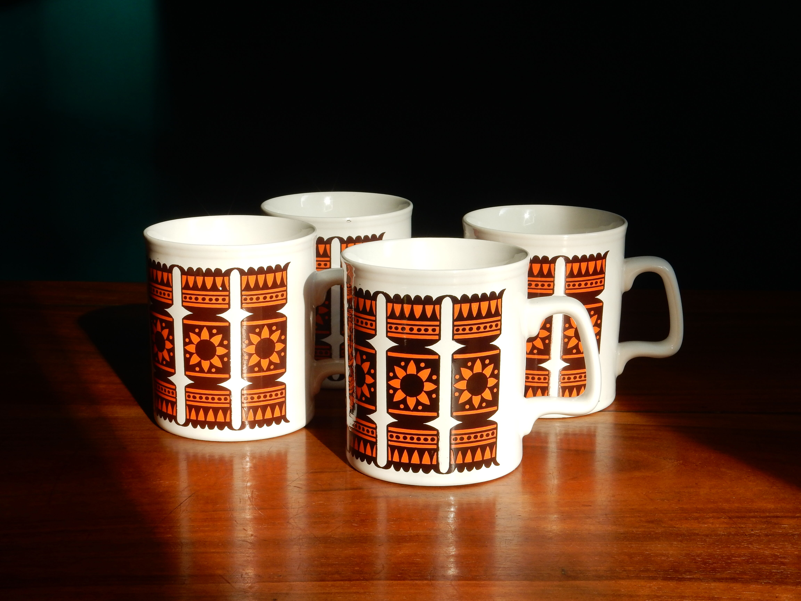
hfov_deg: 32.2
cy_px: 300
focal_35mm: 60
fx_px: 1388
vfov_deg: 24.4
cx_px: 400
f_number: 5.6
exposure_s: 1/40
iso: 125
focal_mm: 10.7
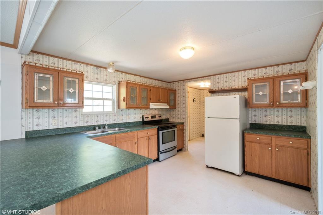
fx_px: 135
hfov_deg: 100.4
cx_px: 162
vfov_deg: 77.3
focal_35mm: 15
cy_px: 108
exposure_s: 1/2
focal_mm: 10
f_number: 8
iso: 100
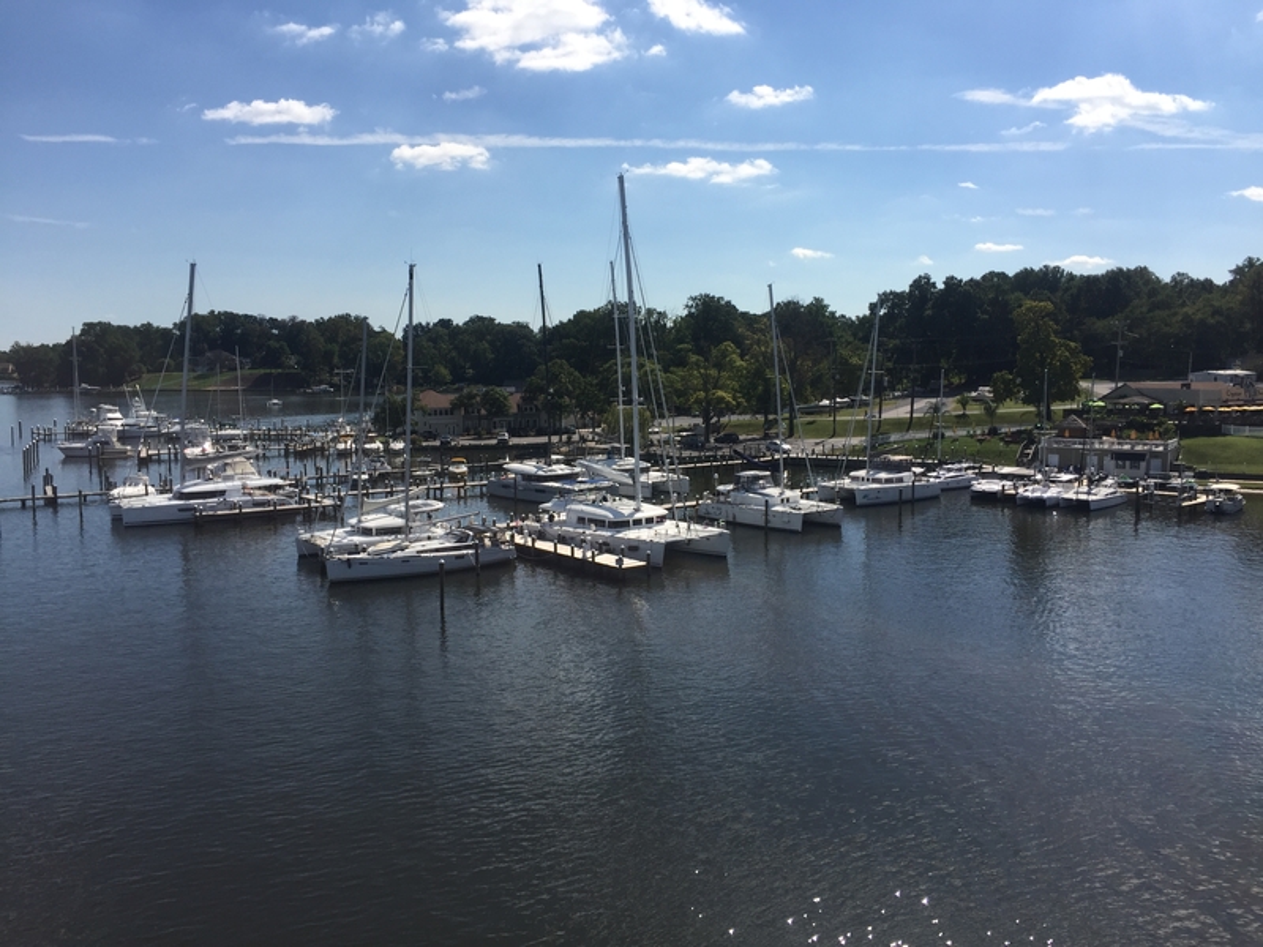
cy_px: 474
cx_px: 632
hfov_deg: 61.7
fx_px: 1058
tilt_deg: -4.4
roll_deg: -1.1
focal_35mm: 29
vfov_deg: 48.2
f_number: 2.2
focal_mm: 4.15
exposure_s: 1/3049
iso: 32
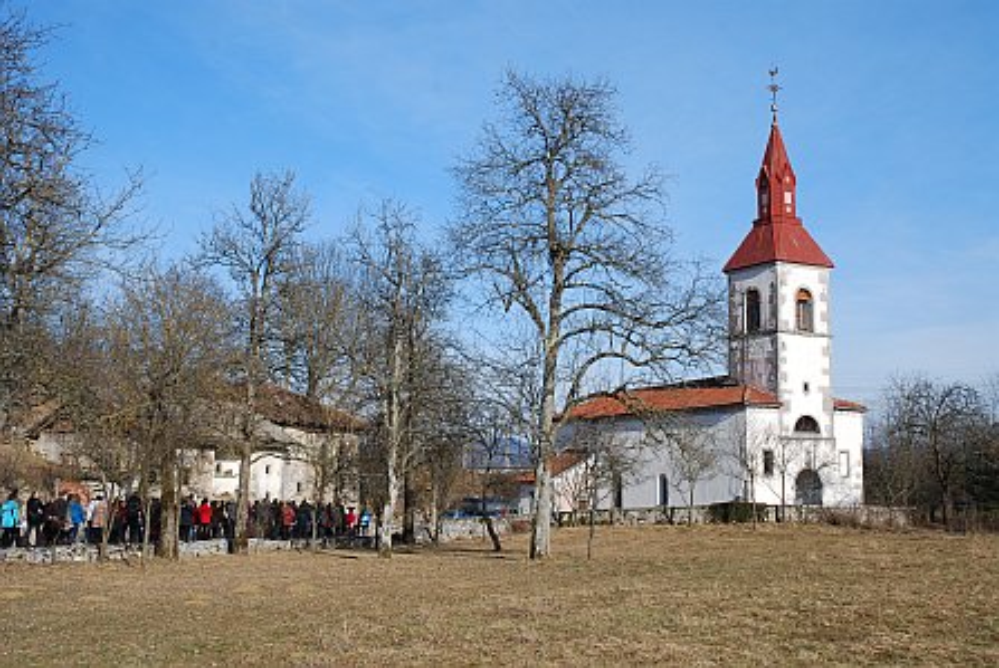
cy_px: 334
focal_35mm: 46
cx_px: 500
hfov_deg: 42.3
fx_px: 1292
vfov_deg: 29.0
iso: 200
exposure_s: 1/250
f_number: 10
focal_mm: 31
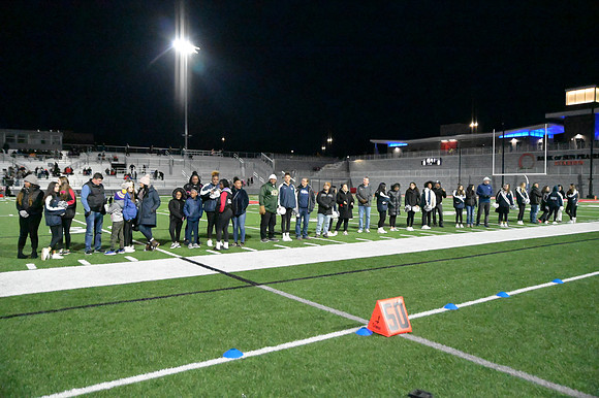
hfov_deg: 63.7
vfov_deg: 44.9
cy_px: 199
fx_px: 482
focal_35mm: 29
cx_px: 300
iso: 51200
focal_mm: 29
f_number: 2.8
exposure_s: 1/8000
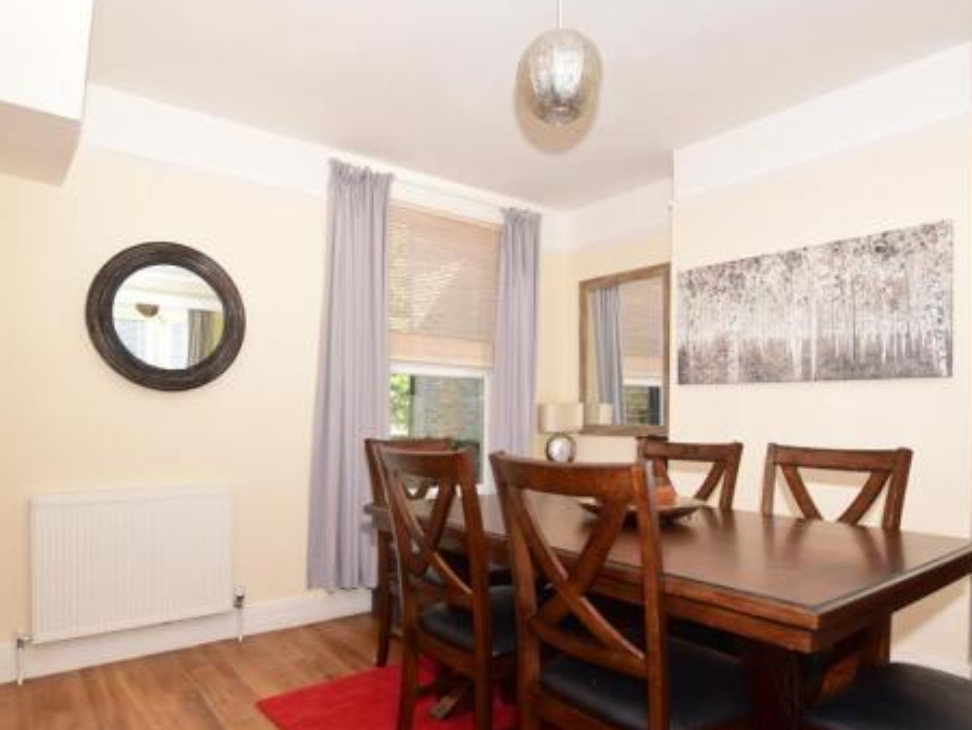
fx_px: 590
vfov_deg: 63.2
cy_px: 414
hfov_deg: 78.9
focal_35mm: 21
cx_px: 458
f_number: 5.6
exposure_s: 1/125
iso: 400
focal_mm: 10
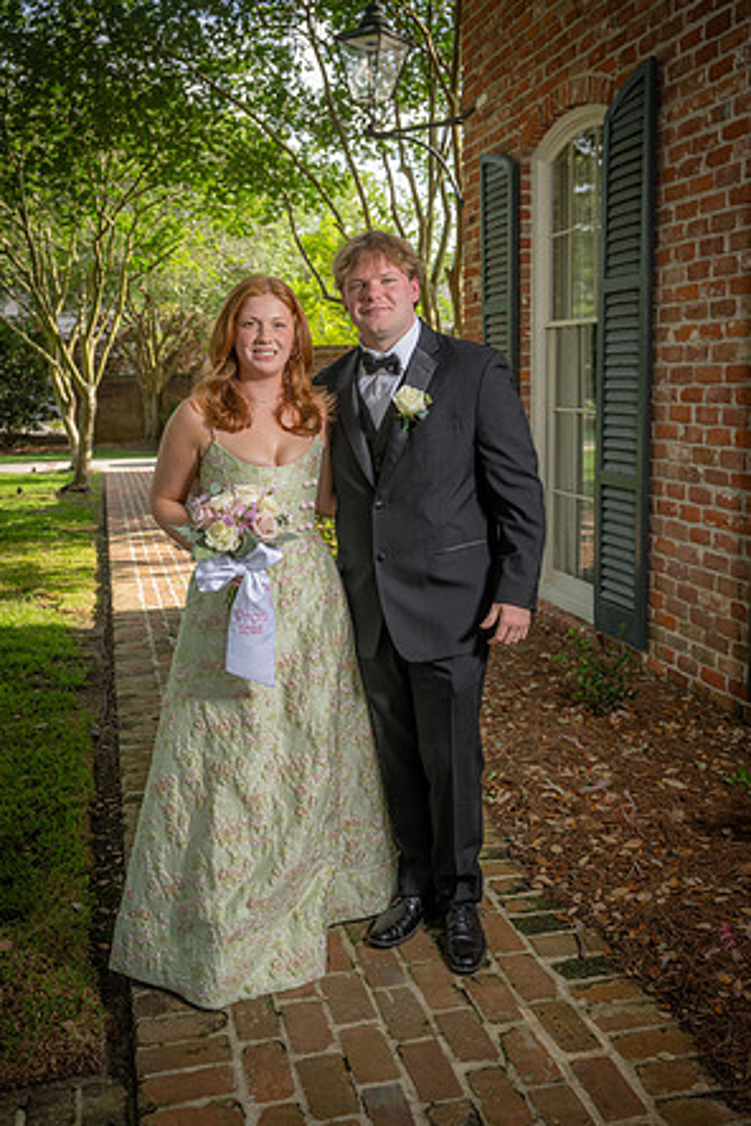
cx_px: 376
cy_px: 563
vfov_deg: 54.4
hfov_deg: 37.9
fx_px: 1095
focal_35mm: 35
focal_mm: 34.5
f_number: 5.6
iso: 100
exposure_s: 1/160
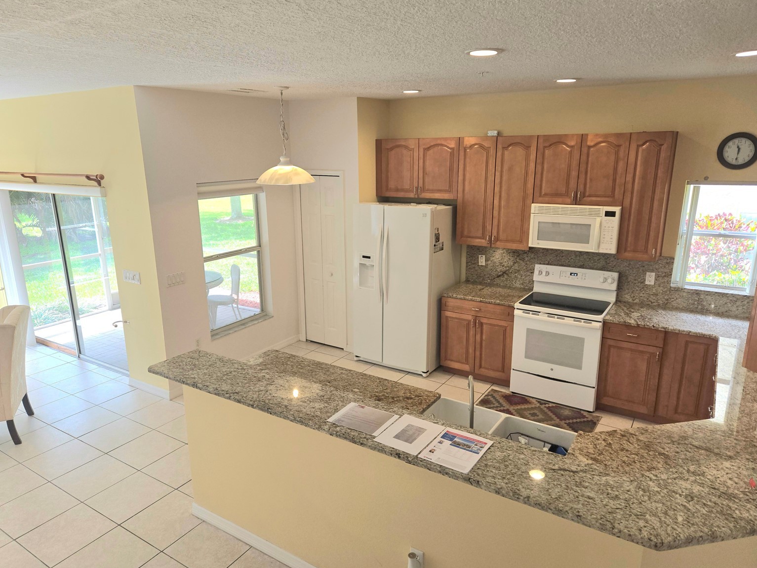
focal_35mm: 24
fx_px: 525
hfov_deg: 71.6
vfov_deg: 56.8
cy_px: 283
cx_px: 371
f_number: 1.8
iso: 25
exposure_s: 1/120
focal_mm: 5.4
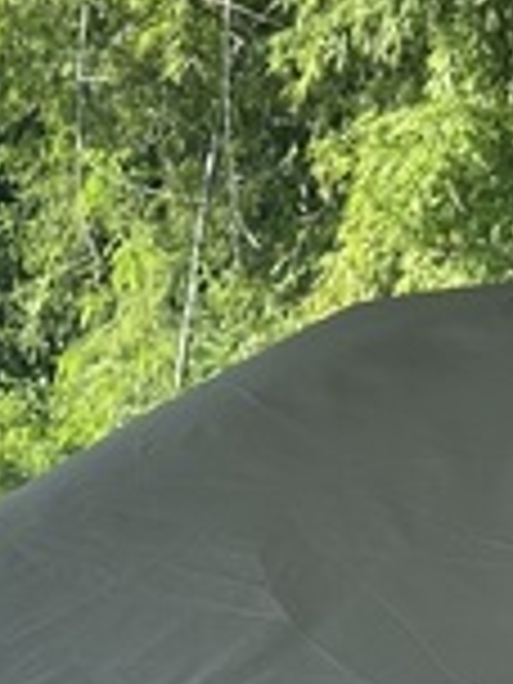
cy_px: 976
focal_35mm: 126
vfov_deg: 14.7
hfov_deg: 11.7
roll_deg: +1.4
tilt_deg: -10.4
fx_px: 2490
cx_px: 410
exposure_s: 1/1495
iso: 80
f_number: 1.78
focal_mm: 6.86
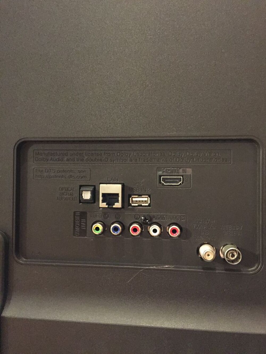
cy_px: 177
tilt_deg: +2.0
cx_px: 133
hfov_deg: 48.2
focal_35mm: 29
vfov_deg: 61.7
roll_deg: -1.4
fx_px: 297
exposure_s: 1/17
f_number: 2.2
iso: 1250
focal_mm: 4.15
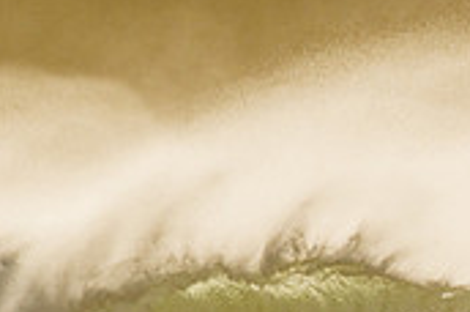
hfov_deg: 0.8
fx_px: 35236
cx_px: 702
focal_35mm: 2704
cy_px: 354
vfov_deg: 0.5
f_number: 11
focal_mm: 800
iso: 450
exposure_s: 1/2000
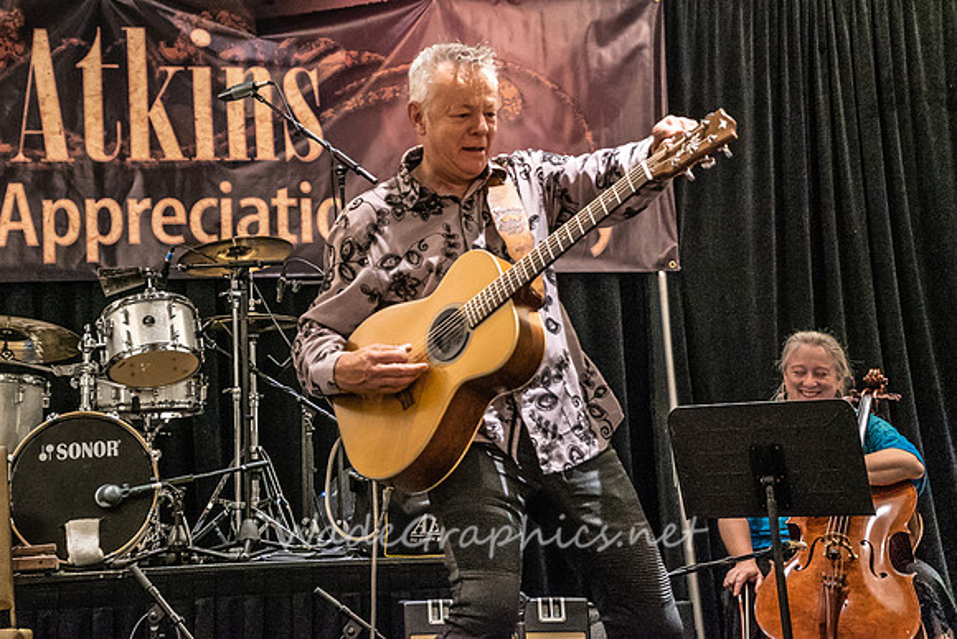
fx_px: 2281
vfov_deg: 15.9
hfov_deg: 23.6
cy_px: 247
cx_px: 371
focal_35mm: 86
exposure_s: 1/200
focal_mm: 70
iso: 10000
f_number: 5.6
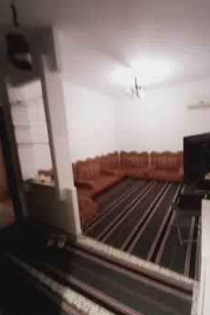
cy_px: 157
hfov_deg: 73.5
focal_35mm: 16
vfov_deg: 96.8
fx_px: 140
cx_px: 115
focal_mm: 1.42
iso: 640
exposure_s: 1/14
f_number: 2.2
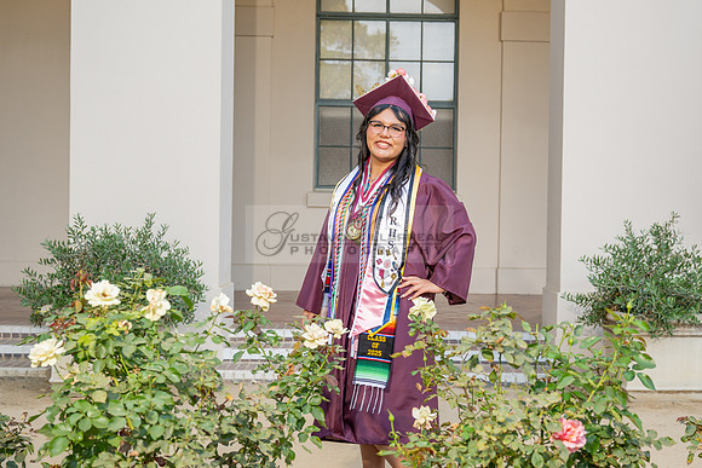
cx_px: 406
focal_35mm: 51
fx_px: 998
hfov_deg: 38.7
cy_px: 243
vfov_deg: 26.4
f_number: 4.5
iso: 200
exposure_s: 1/200
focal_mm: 44
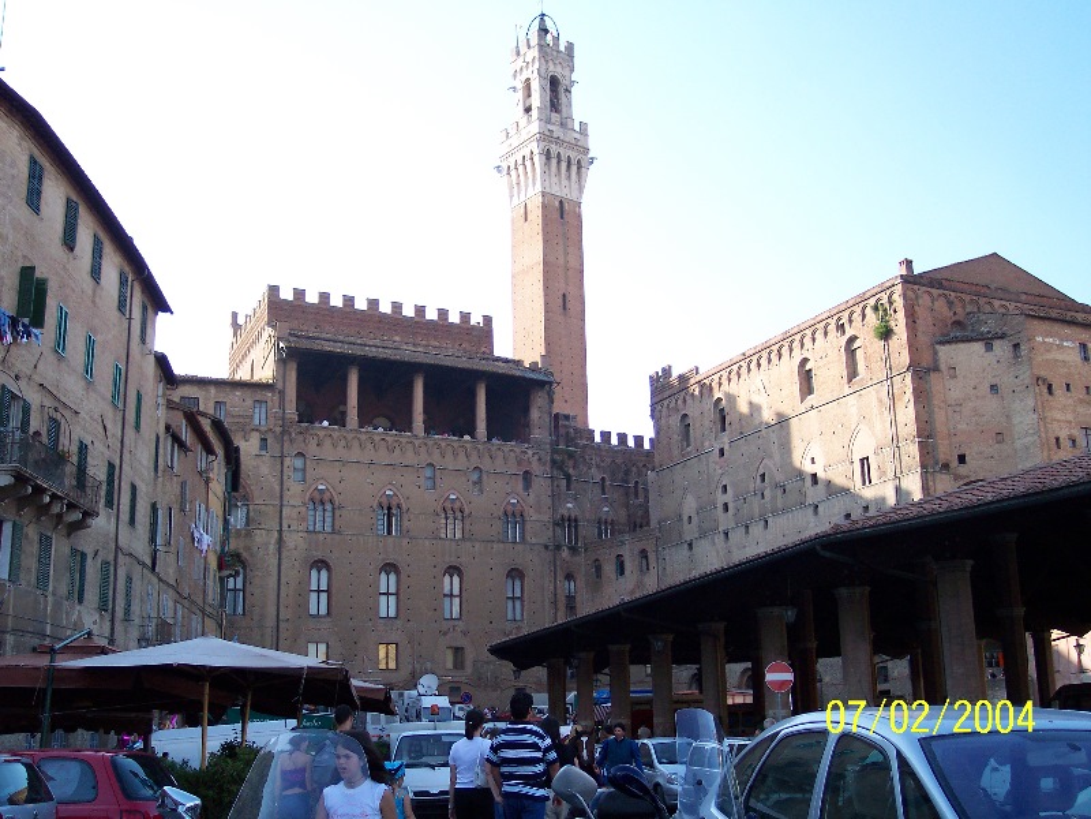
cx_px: 546
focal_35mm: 38
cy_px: 410
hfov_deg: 49.0
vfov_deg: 37.7
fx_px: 1198
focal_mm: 8
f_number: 2.8
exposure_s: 1/700
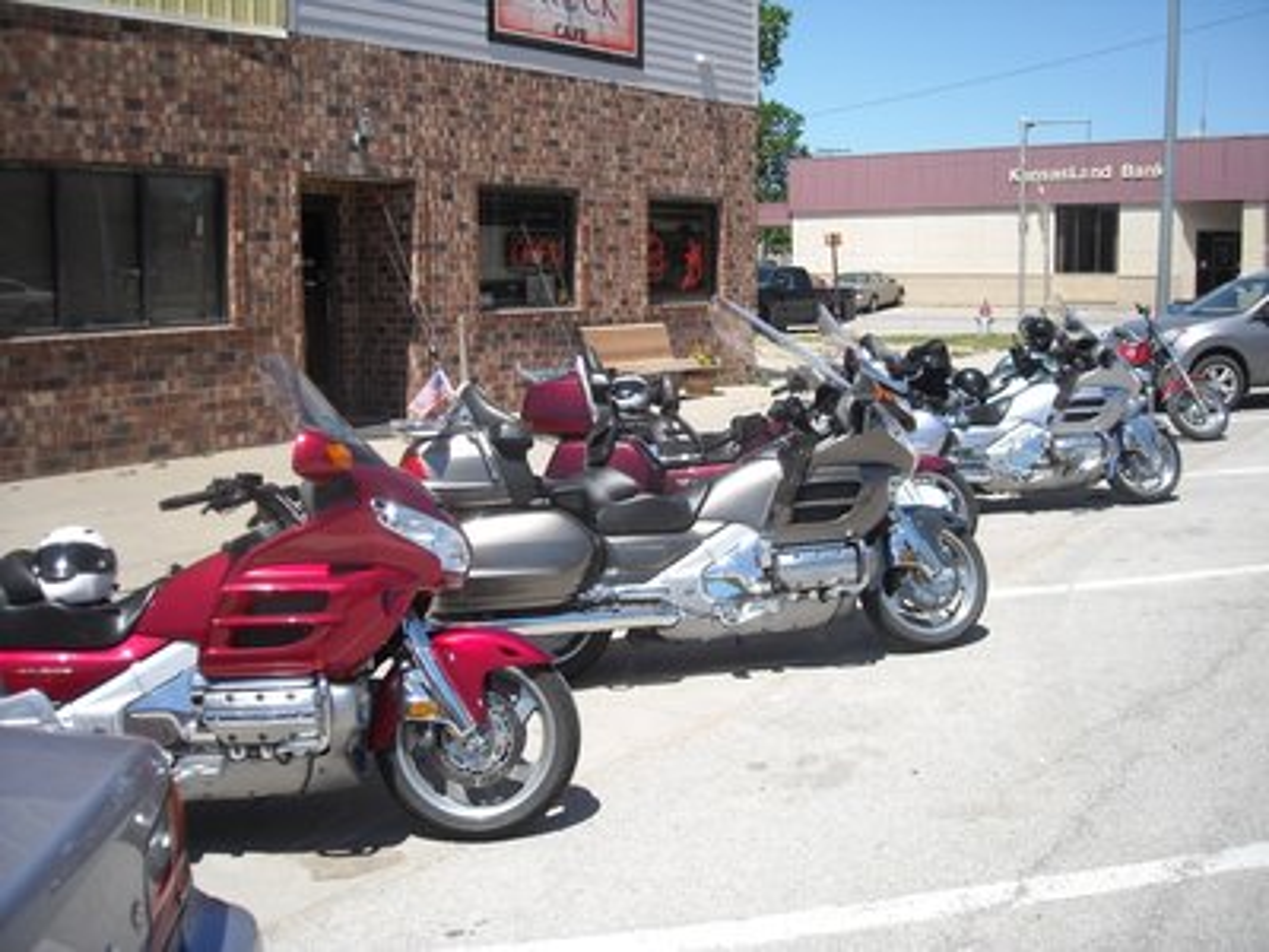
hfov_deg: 52.6
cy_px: 476
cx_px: 634
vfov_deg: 40.7
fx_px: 1283
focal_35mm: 35
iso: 64
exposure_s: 1/260
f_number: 5.6
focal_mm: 5.7
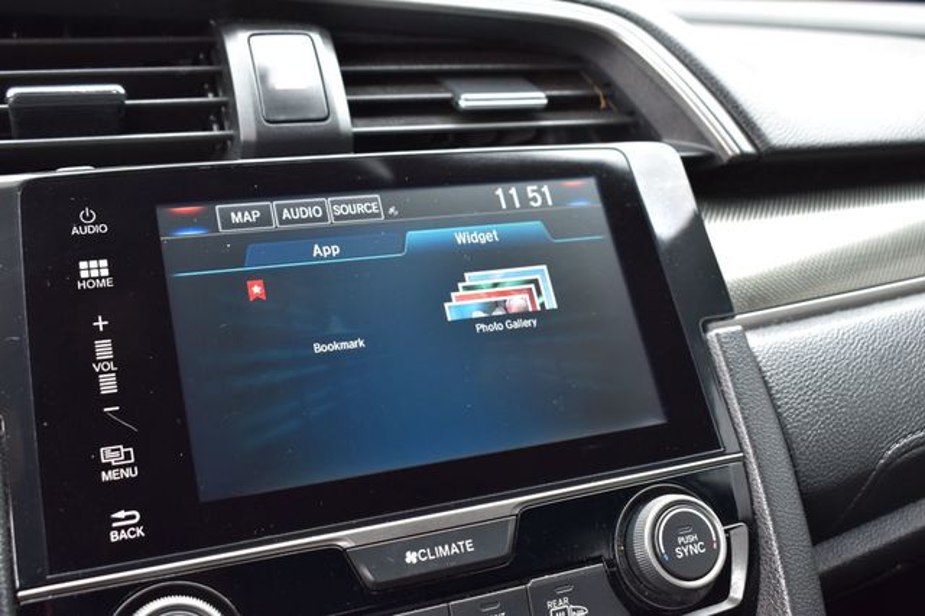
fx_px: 1002
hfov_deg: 49.6
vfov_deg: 34.2
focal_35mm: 39
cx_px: 462
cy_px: 308
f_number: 7.1
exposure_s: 1/30
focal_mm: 26
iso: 400
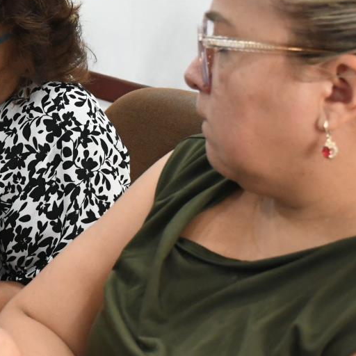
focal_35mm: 121
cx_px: -158
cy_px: 109
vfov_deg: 14.4
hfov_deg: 13.7
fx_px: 1408
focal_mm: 30
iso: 3200
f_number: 5.6
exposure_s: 1/125
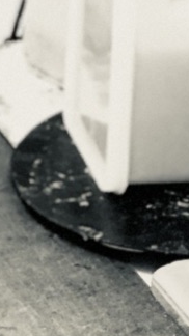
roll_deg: -0.4
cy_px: 611
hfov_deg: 3.1
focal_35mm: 393
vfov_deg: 5.4
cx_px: -23
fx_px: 3505
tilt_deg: -30.1
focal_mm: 6.6
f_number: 2.8
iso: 125
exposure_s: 1/50
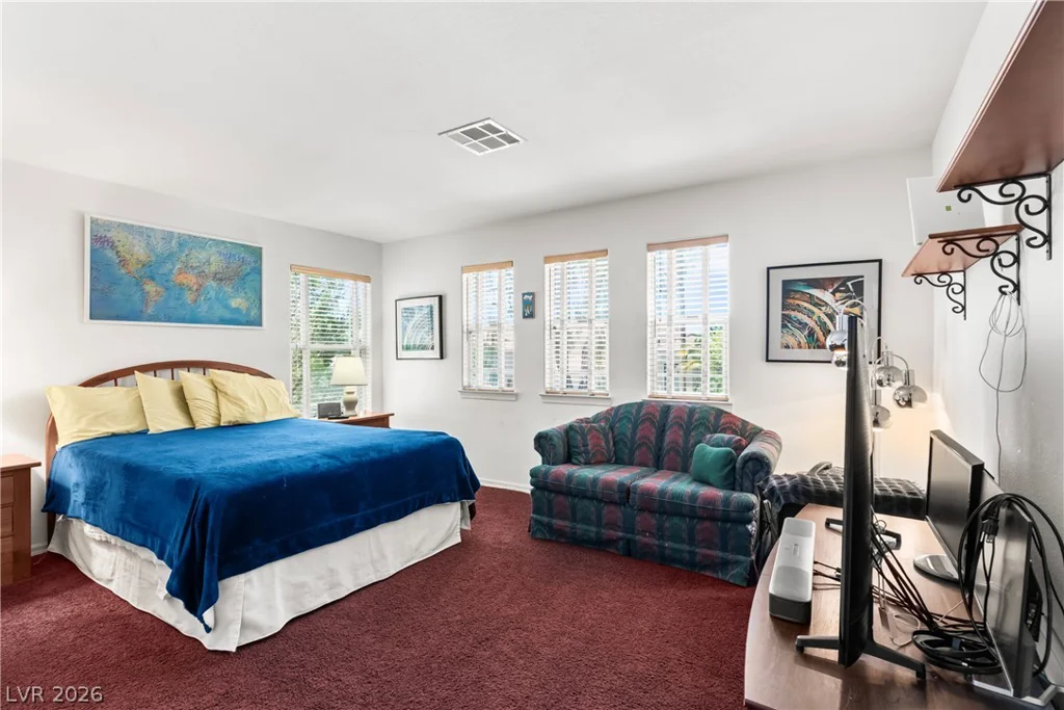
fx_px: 502
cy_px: 355
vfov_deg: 70.5
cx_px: 532
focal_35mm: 17
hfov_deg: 93.3
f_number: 8
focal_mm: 17
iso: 400
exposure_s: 1/10
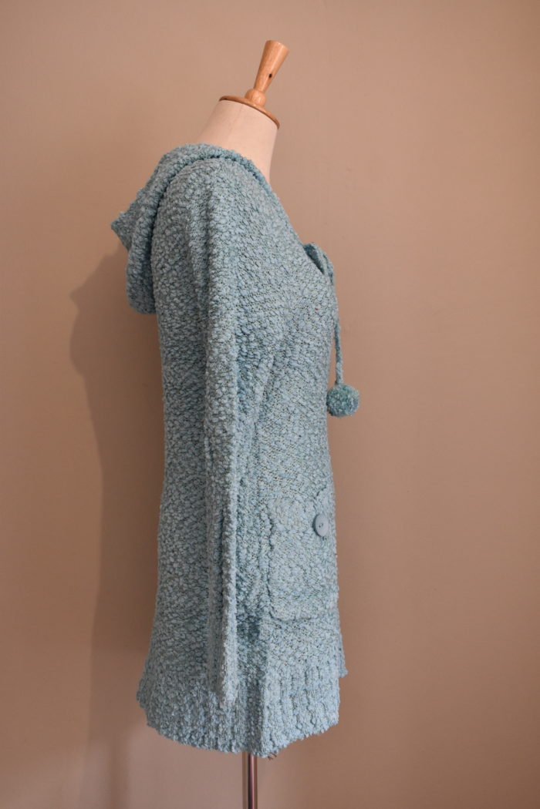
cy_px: 404
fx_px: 877
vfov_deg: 49.6
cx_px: 270
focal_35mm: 39
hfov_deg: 34.2
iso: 1250
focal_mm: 26
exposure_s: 1/30
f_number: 5.6
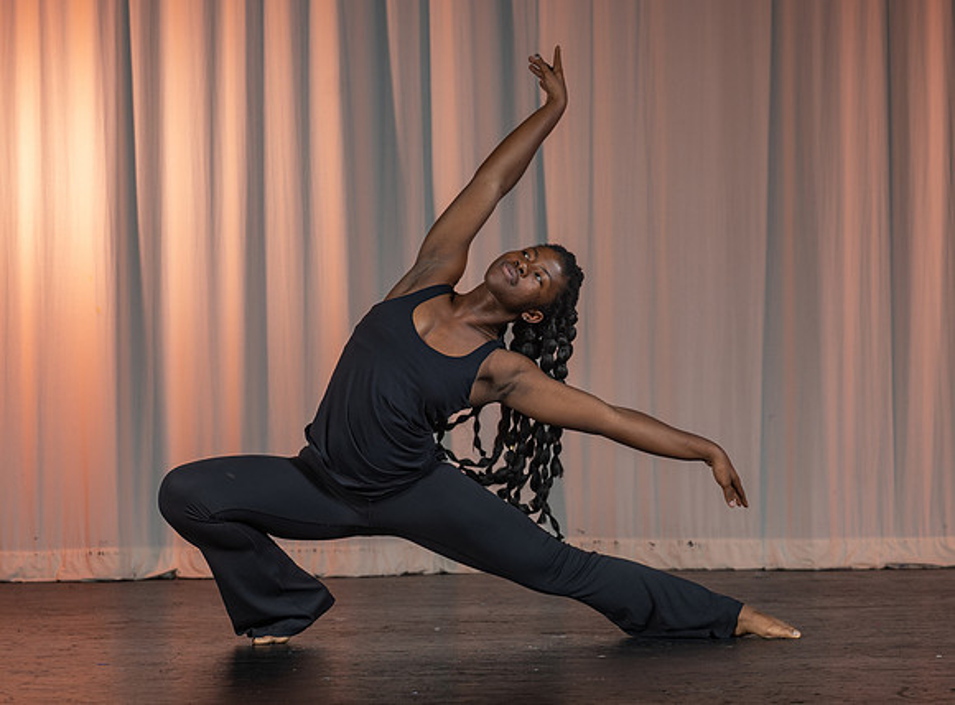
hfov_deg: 19.3
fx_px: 2800
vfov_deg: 14.3
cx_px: 589
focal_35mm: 102
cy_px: 397
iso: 125
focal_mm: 70
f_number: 5
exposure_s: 1/160
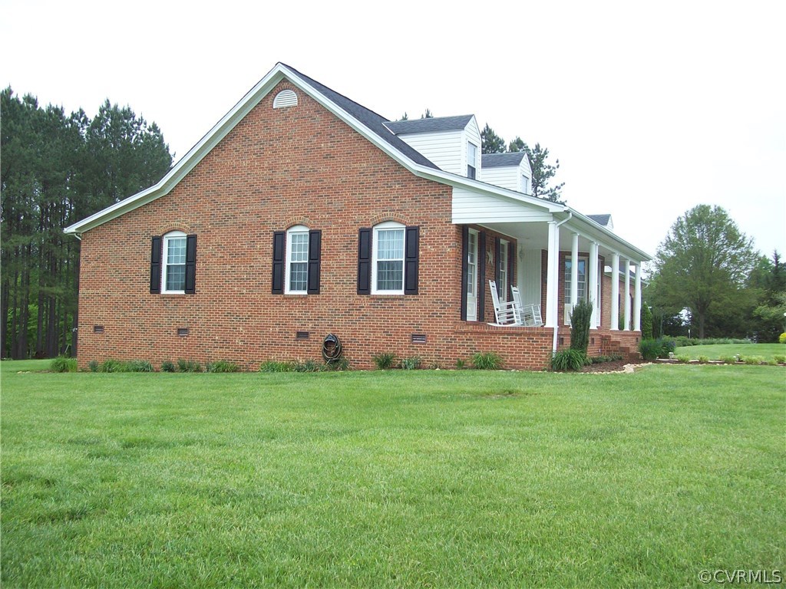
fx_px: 817
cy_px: 294
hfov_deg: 51.4
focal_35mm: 36
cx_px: 393
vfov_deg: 39.7
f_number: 2.7
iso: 80
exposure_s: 1/615
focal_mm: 6
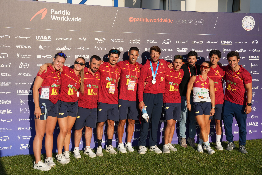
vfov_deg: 27.0
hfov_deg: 39.6
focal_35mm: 50
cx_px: 131
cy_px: 88
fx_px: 364
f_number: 6.3
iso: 400
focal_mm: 50
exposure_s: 1/1250
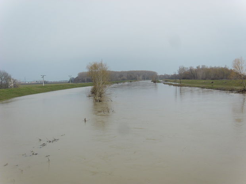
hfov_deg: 42.9
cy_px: 92
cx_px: 123
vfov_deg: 32.9
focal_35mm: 44
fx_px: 313
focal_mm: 7.8
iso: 80
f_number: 4.5
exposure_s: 1/899
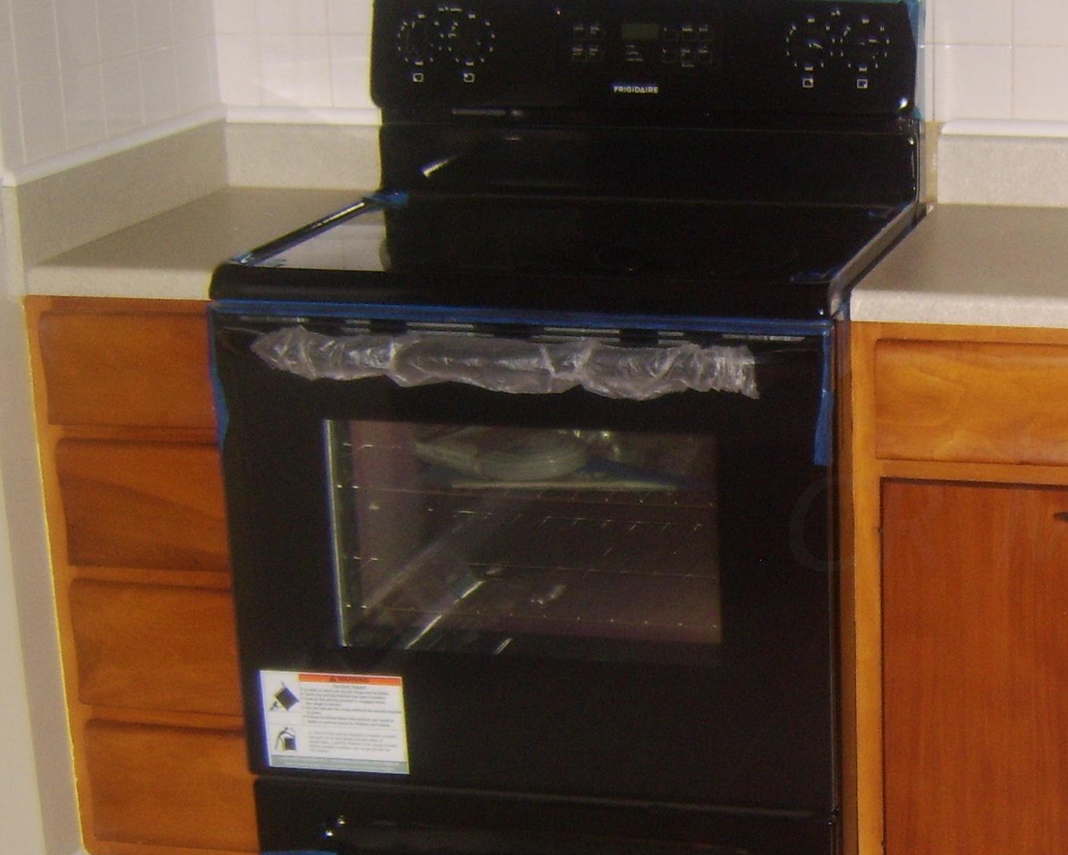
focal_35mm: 64
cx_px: 1012
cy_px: 523
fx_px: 2023
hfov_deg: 28.2
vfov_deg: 23.8
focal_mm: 8.13
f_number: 2.7
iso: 141
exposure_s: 1/30
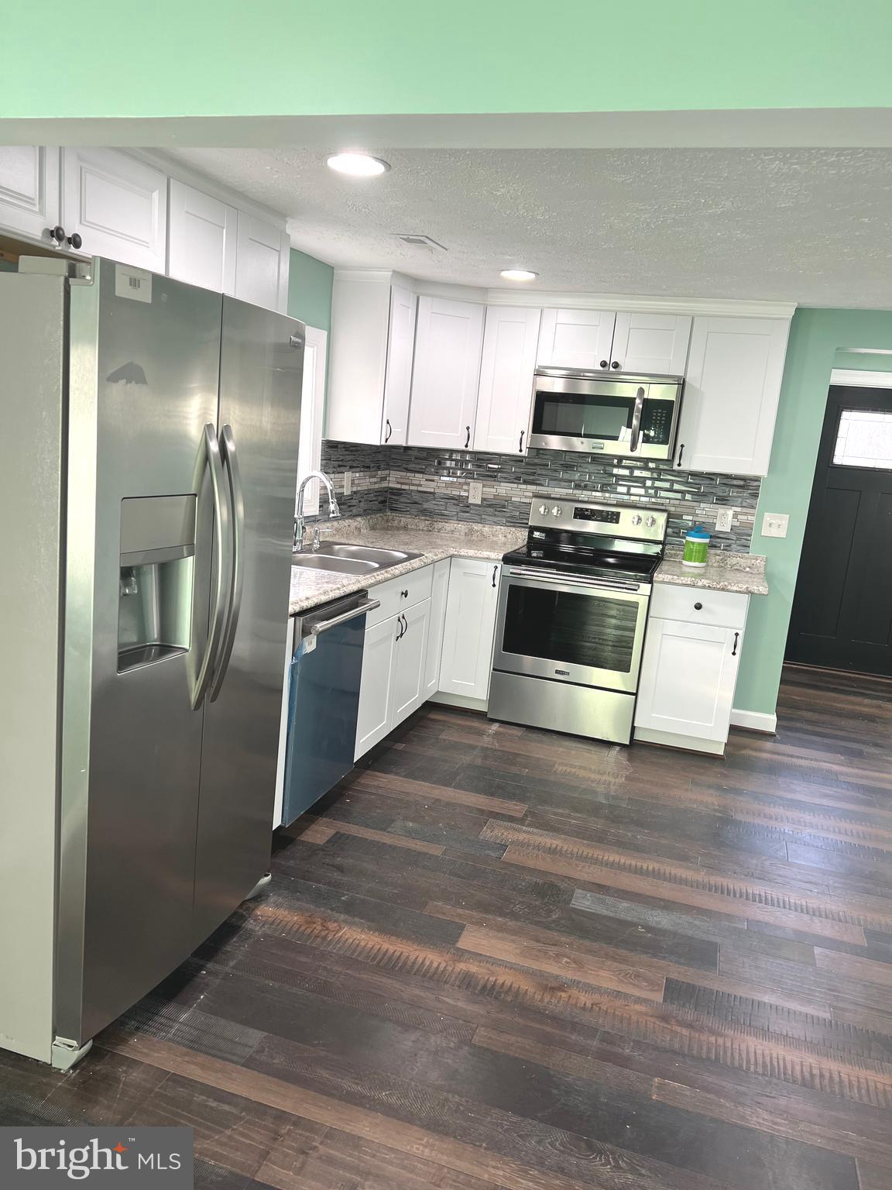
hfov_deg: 53.1
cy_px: 595
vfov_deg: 67.3
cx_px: 446
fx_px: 893
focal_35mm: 26
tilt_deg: -10.0
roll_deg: -4.5
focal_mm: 5.7
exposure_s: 1/60
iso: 80
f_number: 1.5
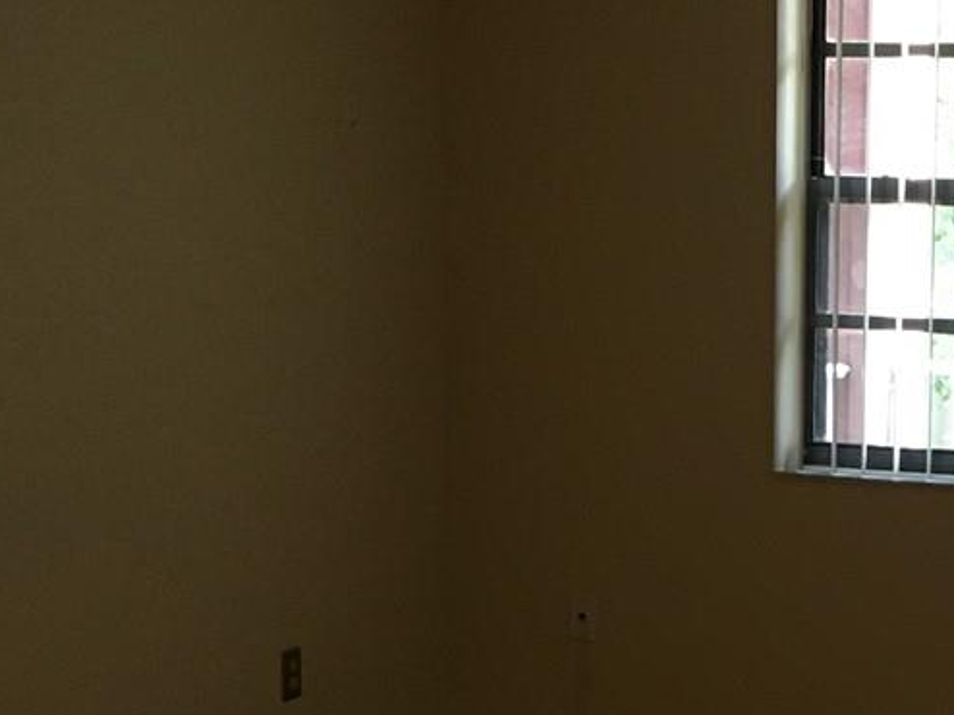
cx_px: 904
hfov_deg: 20.4
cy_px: 659
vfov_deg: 15.5
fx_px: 2589
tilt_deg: -10.9
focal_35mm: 94
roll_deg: -0.1
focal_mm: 4.15
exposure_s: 1/30
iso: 125
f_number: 2.2
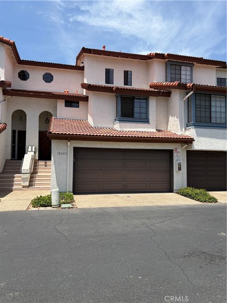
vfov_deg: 67.3
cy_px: 152
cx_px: 114
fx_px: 227
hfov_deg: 53.0
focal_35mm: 26
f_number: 1.6
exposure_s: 1/3831
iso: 64
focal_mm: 5.96
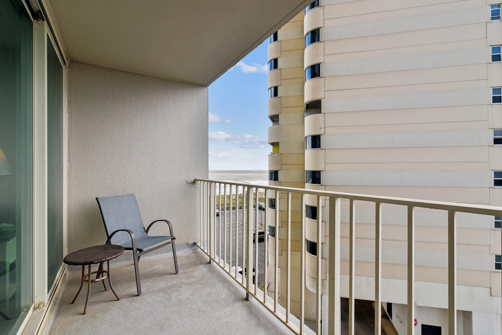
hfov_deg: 96.7
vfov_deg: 73.8
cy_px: 168
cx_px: 251
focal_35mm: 16
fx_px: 223
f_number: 8
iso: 200
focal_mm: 16
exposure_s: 1/250
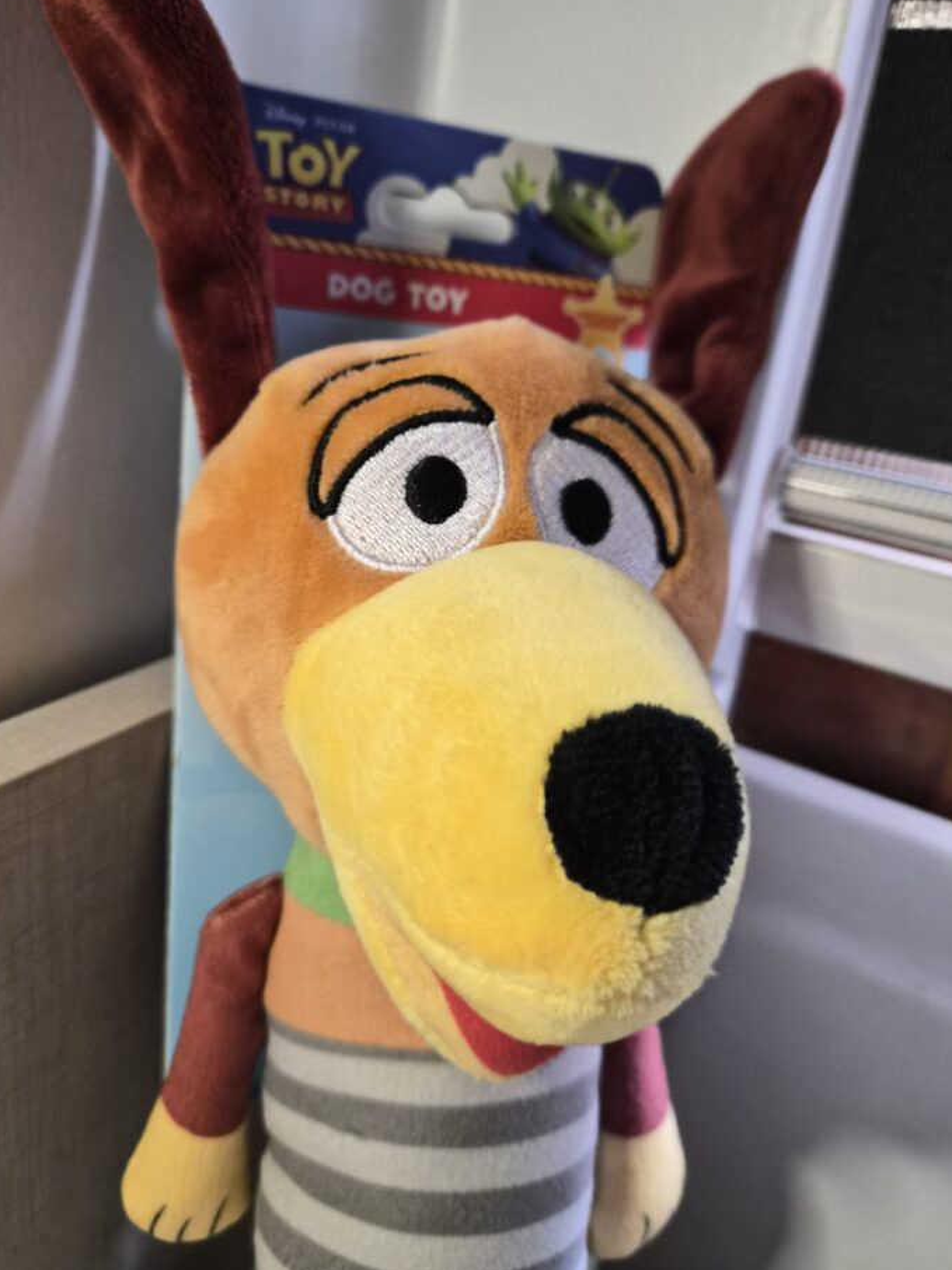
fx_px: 954
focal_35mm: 26
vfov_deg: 67.1
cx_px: 454
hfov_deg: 53.0
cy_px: 561
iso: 1000
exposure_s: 1/100
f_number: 1.8
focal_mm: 5.4
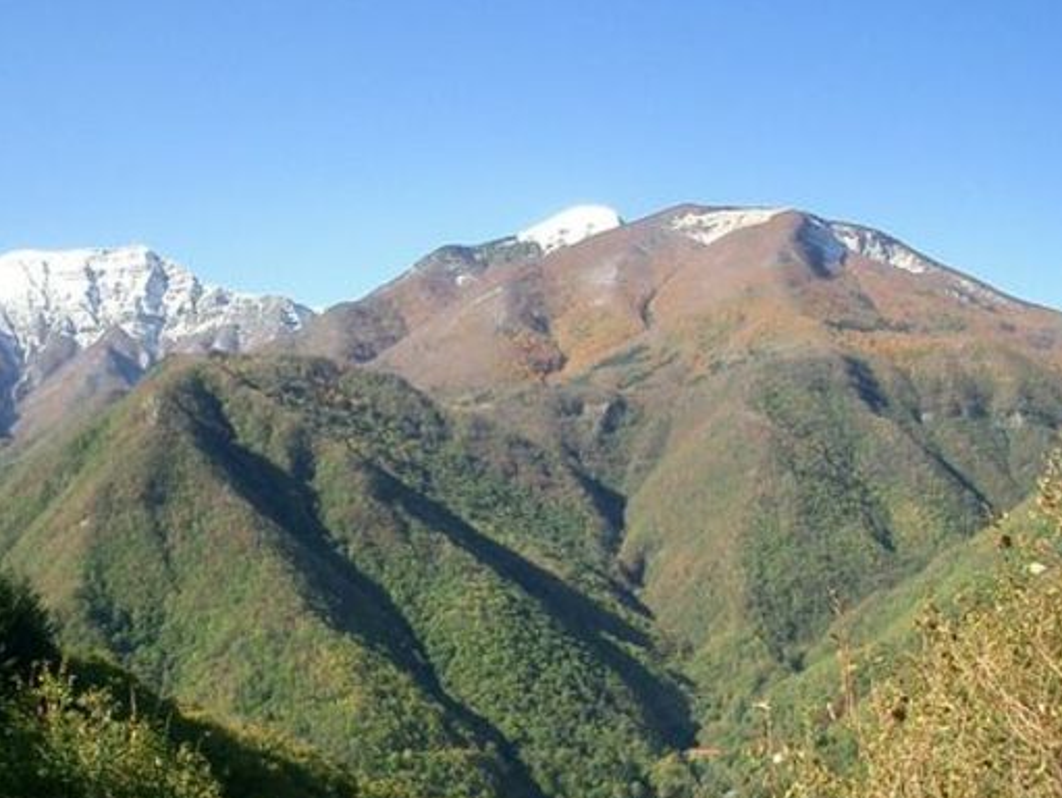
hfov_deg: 37.4
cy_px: 446
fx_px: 1566
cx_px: 437
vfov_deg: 28.6
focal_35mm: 51
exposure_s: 1/250
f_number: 4.3
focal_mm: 5.8
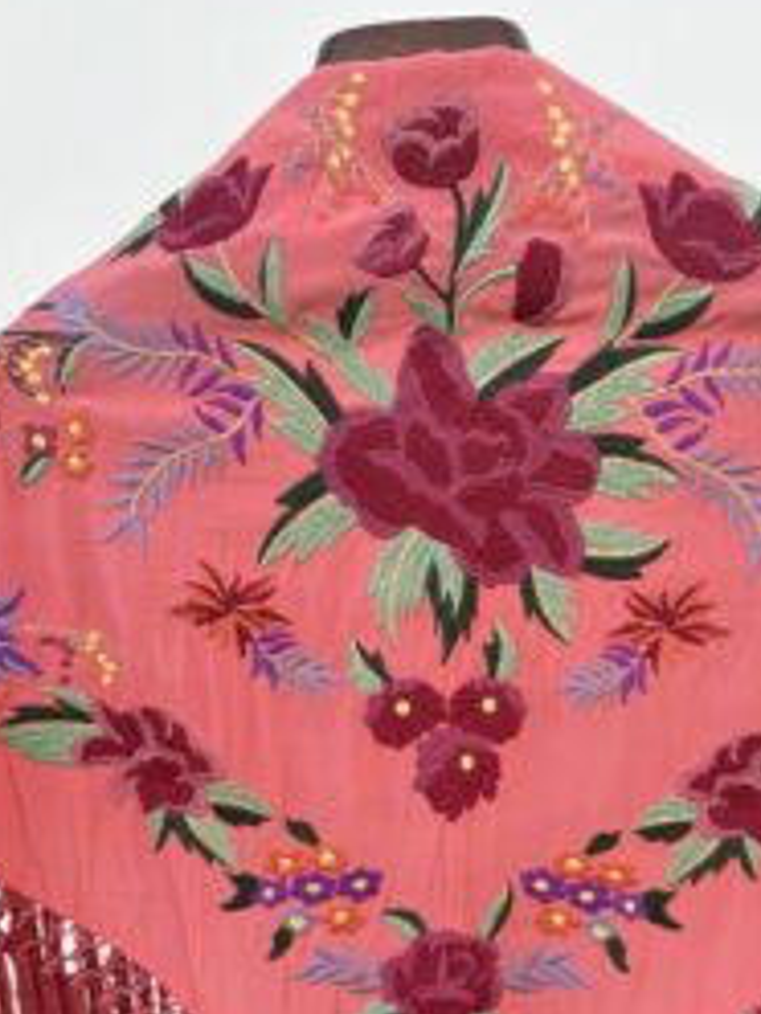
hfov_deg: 34.1
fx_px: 1231
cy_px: 760
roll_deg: +1.5
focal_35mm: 42
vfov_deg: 43.4
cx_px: 491
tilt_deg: -12.2
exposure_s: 1/635
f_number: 1.6
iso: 50
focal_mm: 5.96
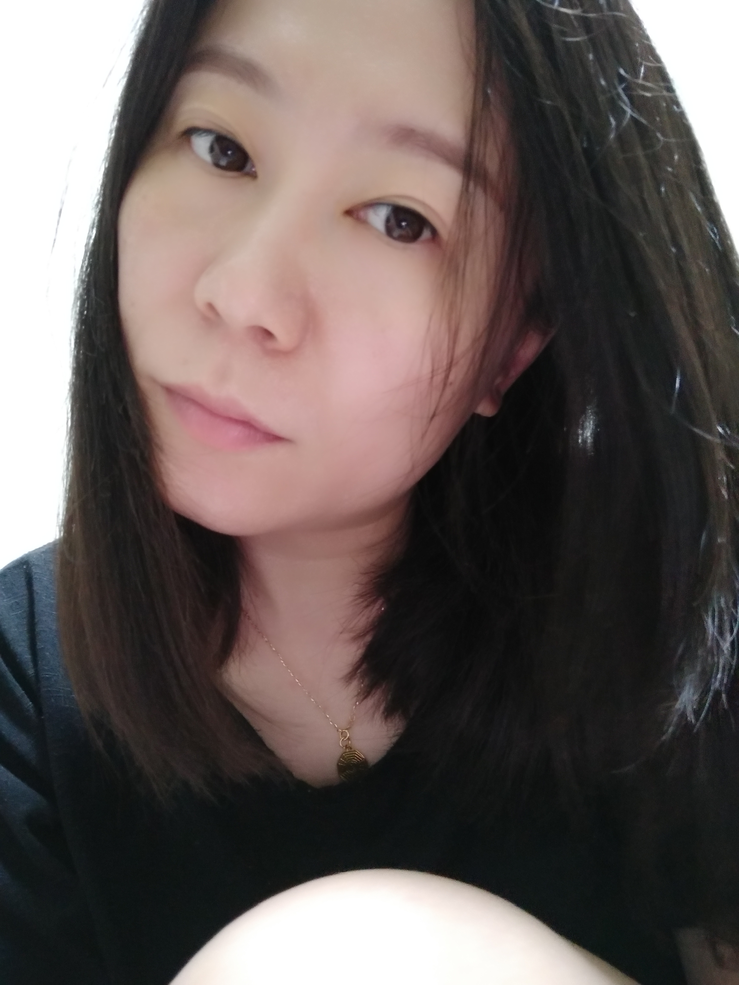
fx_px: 598
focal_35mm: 21
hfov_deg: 63.4
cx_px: 370
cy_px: 492
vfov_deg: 79.0
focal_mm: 3.57
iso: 1250
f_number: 2
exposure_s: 1/14
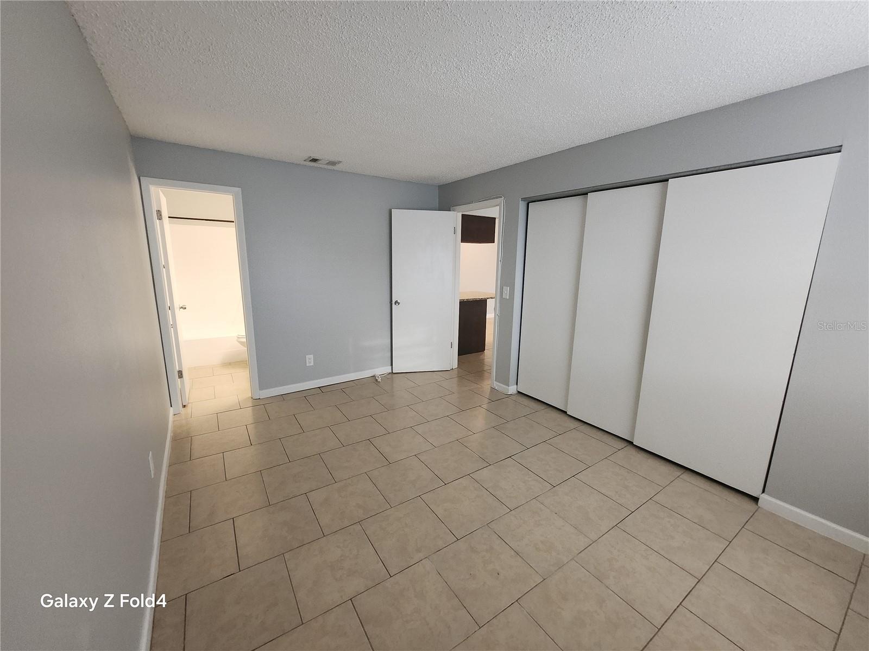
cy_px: 326
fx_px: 326
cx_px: 434
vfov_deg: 89.9
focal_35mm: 13
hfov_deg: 106.2
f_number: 2.2
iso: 400
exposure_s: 1/60
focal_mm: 1.74
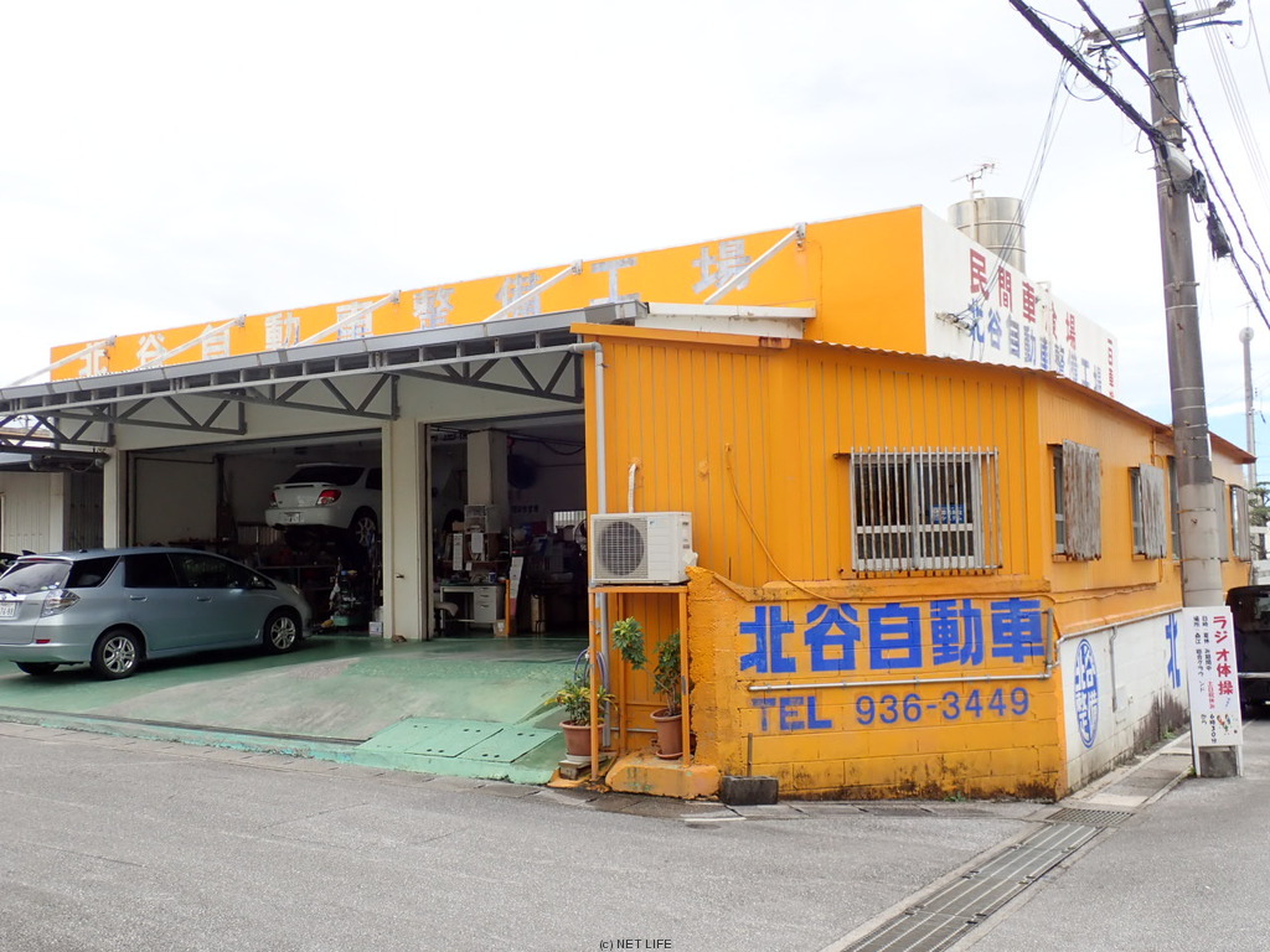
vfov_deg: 40.7
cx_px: 635
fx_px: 1284
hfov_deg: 52.6
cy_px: 476
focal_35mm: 35
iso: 100
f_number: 3.5
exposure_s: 1/500
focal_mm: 6.42
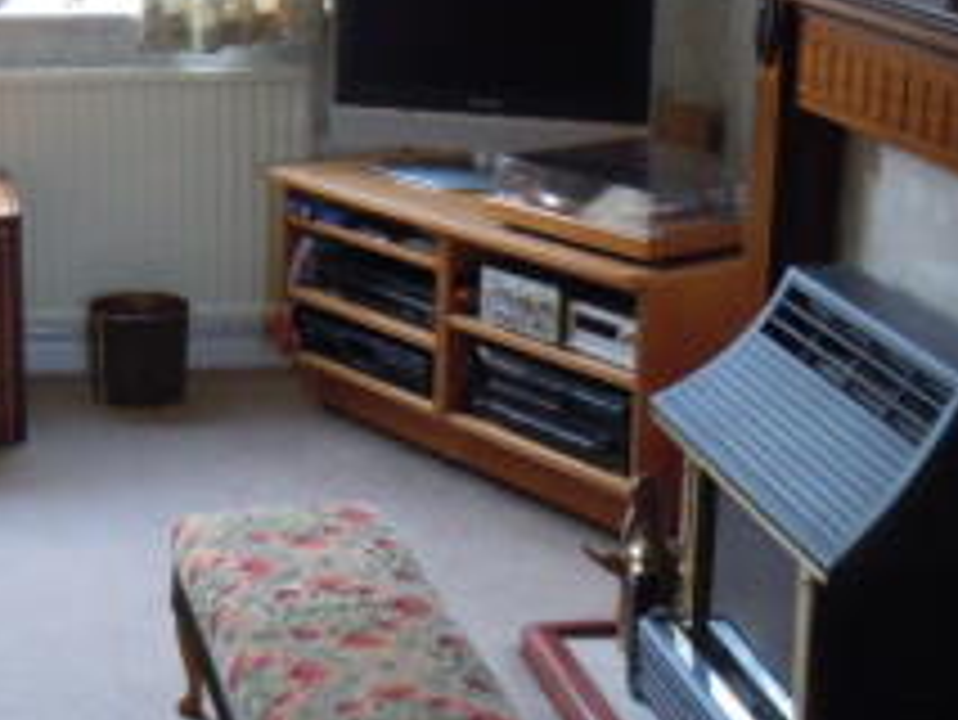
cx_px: 124
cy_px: 236
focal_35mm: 82
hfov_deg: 23.3
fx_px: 2271
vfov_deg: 18.0
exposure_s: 1/60
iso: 400
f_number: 3.5
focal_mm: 5.4
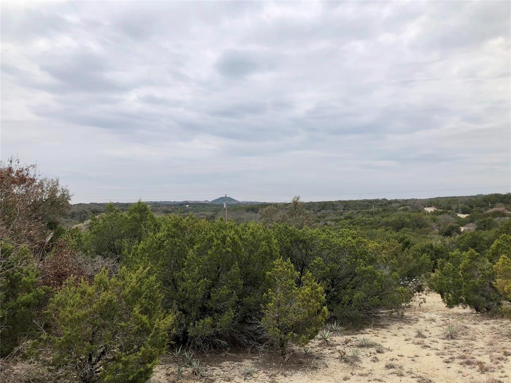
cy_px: 192
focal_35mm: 28
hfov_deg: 63.4
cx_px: 256
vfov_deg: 49.7
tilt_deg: +4.6
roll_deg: +3.2
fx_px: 413
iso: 20
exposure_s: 1/1473
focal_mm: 3.99
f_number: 1.8
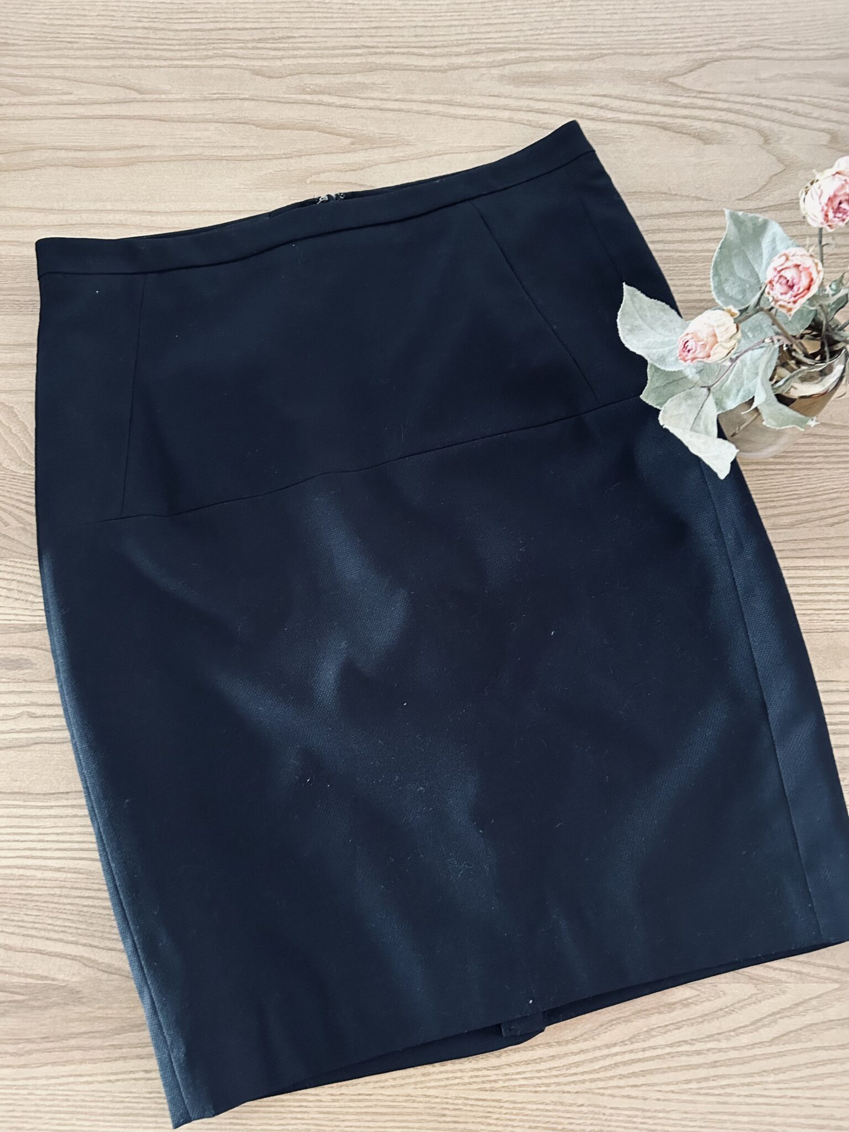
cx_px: 424
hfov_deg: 53.1
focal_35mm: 26
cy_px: 566
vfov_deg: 67.3
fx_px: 850
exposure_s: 1/40
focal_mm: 5.7
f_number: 1.5
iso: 640
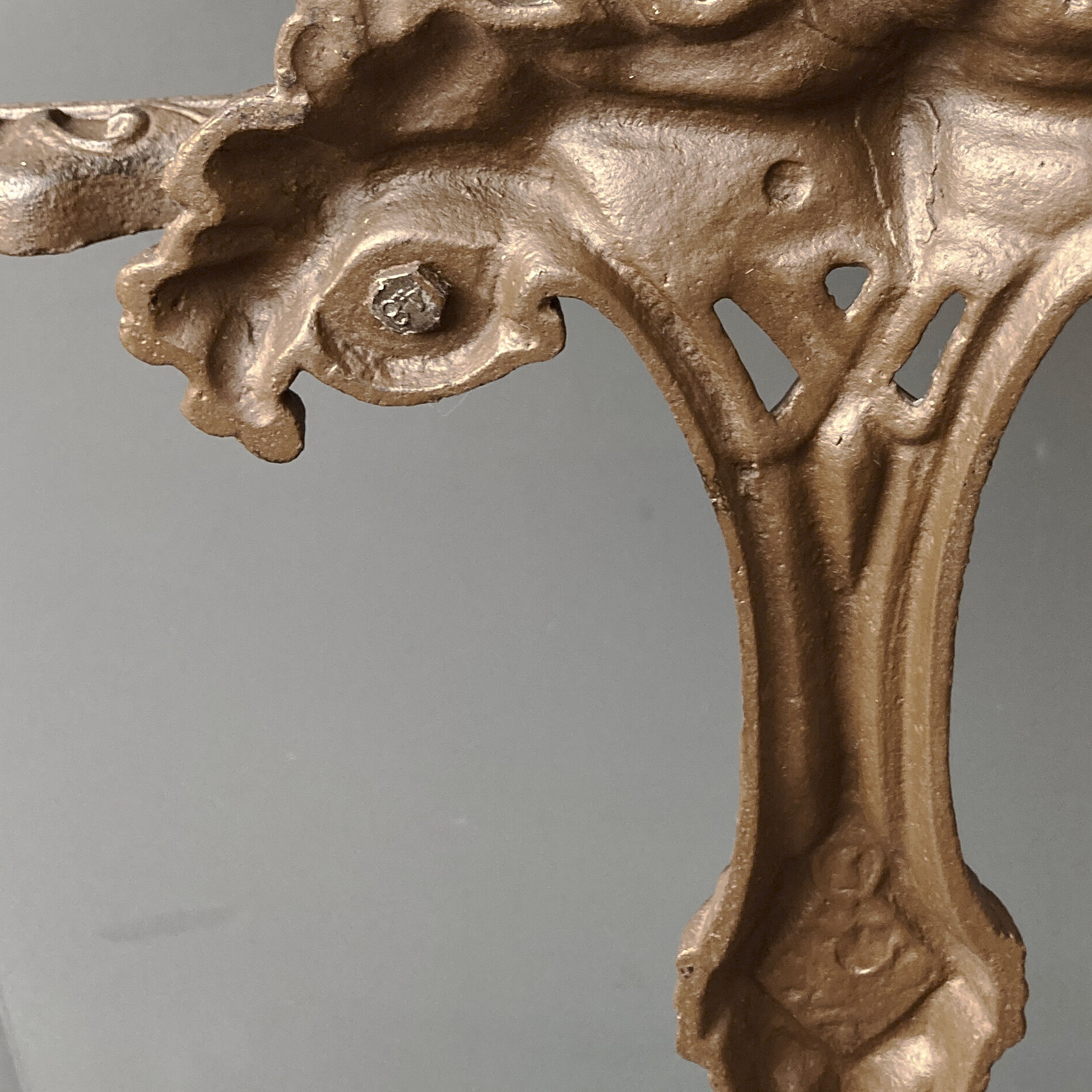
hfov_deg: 31.5
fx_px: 1892
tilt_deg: -21.2
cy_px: 50
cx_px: 843
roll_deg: +3.4
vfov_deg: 30.4
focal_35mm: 53
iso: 80
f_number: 1.8
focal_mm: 3.99
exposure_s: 1/67
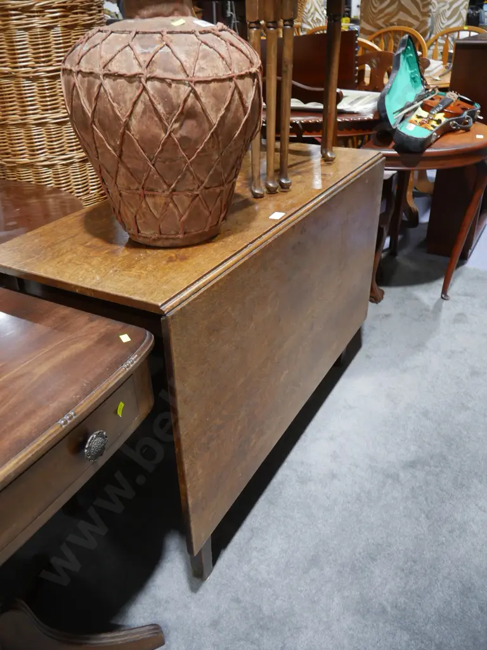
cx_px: 244
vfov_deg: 63.4
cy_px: 325
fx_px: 525
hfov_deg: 49.7
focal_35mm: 28
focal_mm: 14
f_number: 3.5
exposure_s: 1/60
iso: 640
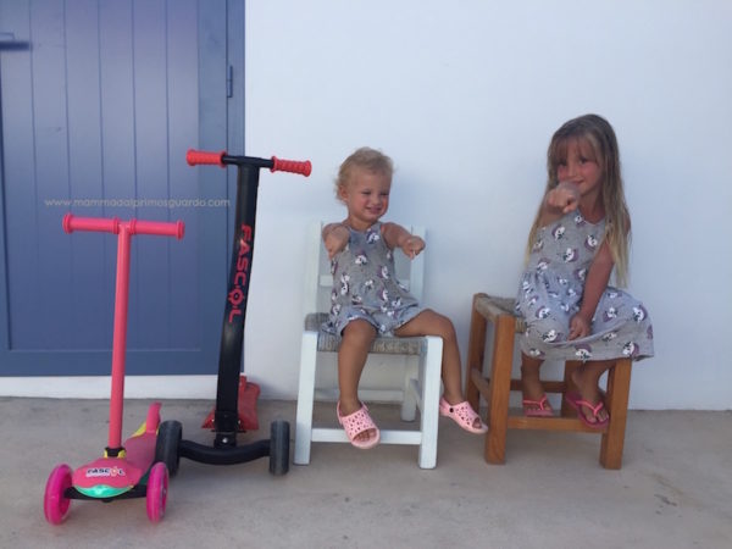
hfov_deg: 61.7
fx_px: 613
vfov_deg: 48.2
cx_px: 366
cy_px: 274
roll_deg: -2.7
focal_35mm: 29
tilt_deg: -7.0
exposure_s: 1/599
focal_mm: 4.15
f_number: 2.2
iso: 32
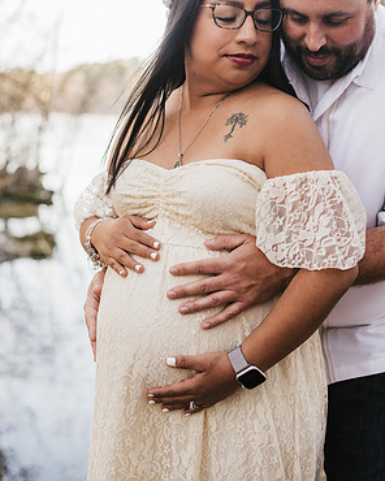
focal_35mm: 57
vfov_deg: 32.9
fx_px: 812
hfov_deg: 26.7
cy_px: 194
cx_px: 191
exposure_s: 1/400
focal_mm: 50
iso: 400
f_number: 2.8
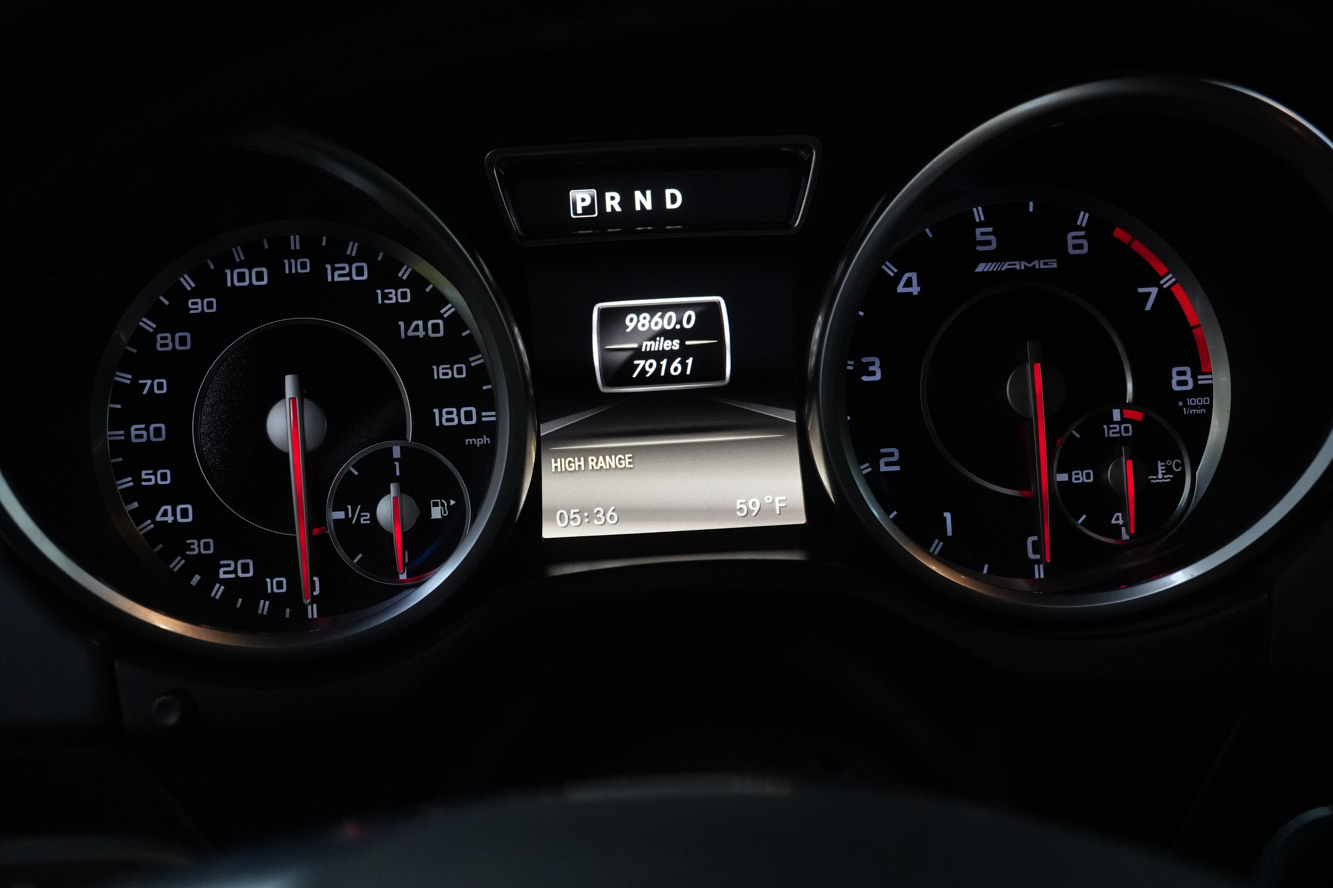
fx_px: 1666
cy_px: 444
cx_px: 666
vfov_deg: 29.9
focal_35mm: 45
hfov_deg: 43.6
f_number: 8
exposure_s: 1/500
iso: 5000
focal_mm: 30
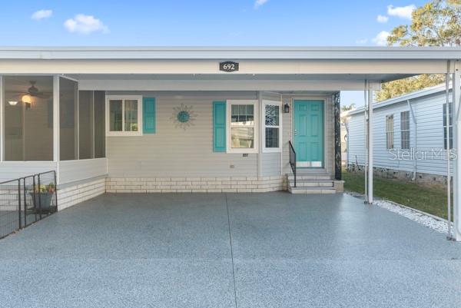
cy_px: 154
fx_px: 449
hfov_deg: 54.4
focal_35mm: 35
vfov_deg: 37.9
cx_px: 230
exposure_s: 1/10
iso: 400
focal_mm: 35
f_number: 8
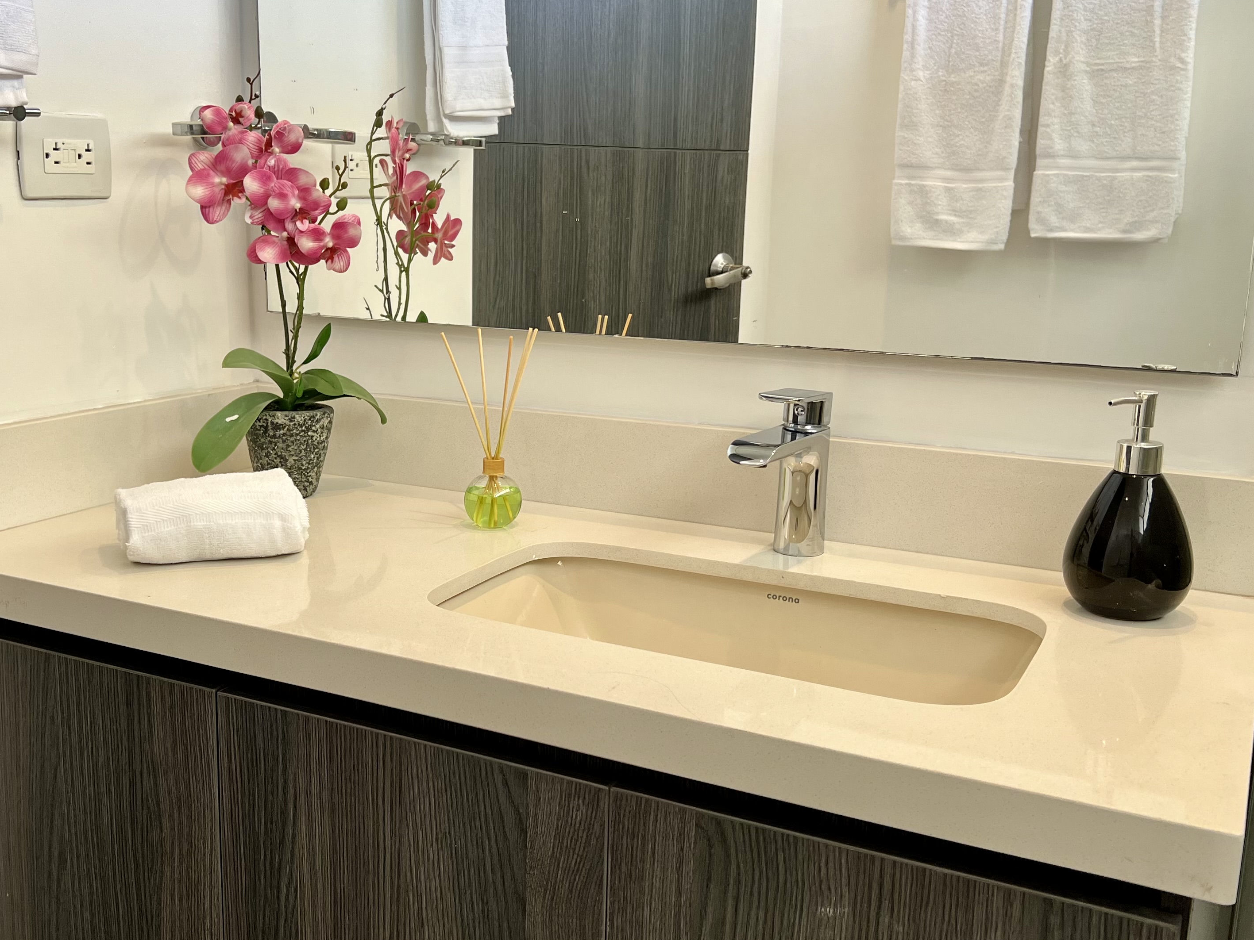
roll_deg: +0.3
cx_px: 495
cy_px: 476
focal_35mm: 37
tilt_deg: -13.2
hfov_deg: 49.8
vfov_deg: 38.7
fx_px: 1340
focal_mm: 5.7
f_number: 1.5
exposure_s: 1/121
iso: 80
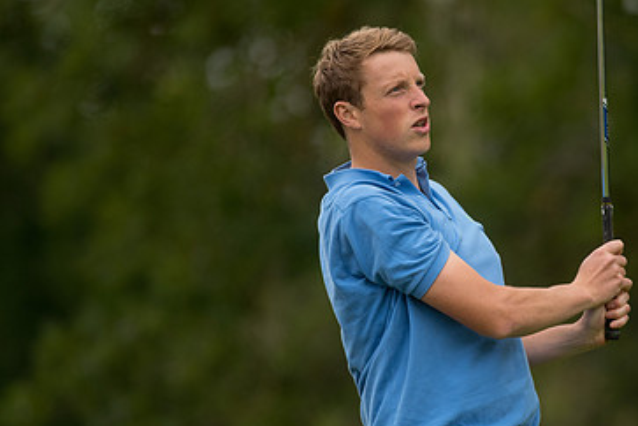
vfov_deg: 2.9
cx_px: 425
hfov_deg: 4.3
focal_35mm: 480
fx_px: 8506
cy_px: 200
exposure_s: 1/2500
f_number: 4
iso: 800
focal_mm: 300
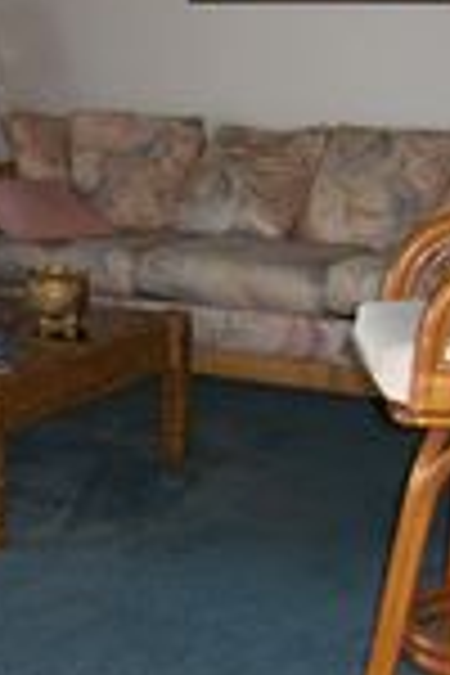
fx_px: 1725
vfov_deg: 22.1
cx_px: -68
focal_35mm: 92
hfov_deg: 14.5
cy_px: 346
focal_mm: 6
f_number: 2.8
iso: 125
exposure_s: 1/60
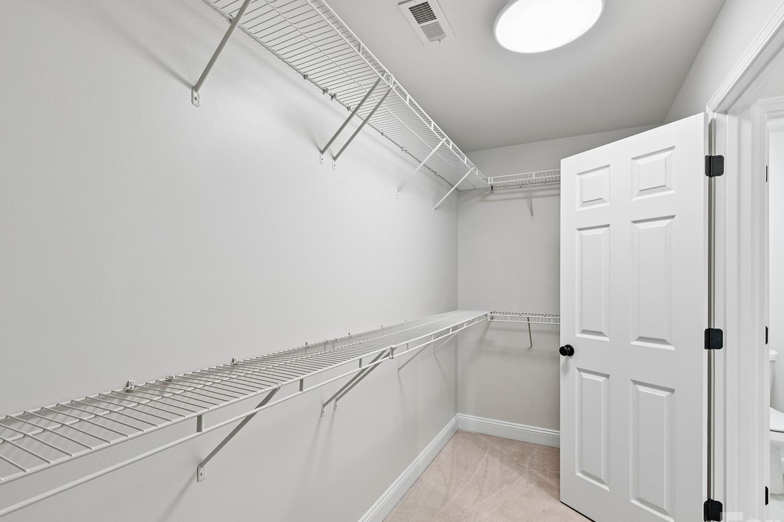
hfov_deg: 93.3
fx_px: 370
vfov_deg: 70.2
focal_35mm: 17
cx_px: 392
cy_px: 286
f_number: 8
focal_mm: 14
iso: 400
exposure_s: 1/10
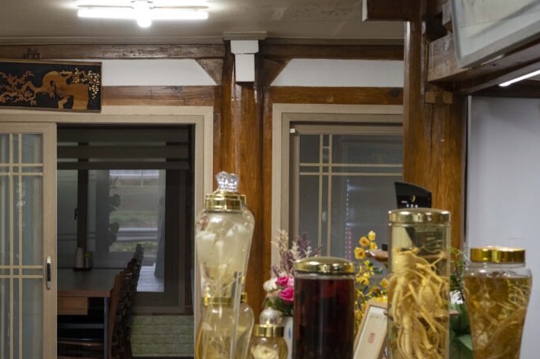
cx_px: 163
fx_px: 1140
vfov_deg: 17.9
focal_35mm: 76
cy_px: 225
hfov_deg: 26.4
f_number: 5.6
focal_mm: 50
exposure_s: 1/160
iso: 4000
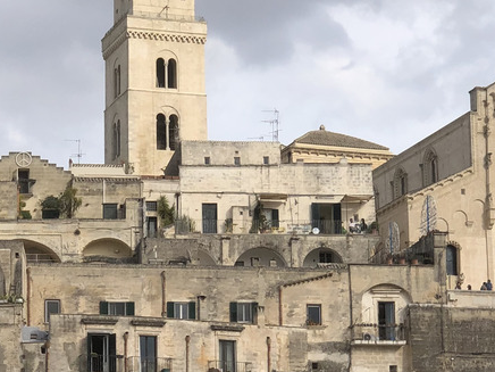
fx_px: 2045
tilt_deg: +9.2
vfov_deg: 10.3
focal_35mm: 143
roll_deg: +1.4
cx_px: 143
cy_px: 330
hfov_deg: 13.8
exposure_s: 1/1185
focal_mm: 6
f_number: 2.4
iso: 16
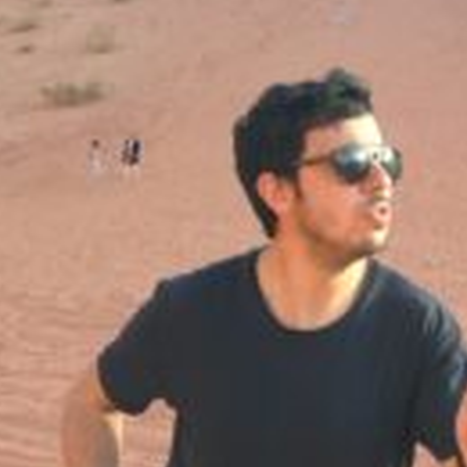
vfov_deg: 19.3
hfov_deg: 18.2
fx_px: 1374
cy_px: 219
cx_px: 575
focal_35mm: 90
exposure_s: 1/240
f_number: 2.4
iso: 50
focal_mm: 4.12
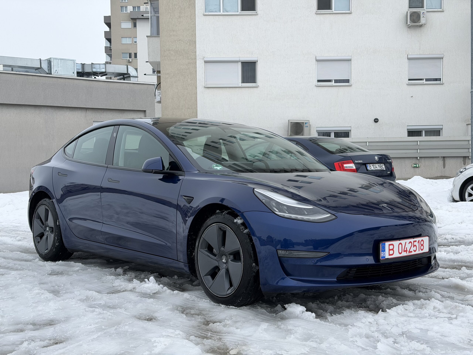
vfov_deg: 30.3
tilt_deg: -1.9
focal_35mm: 48
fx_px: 656
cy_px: 178
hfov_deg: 39.7
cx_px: 236
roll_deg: +1.1
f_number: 1.78
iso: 64
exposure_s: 1/917
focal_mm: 6.76
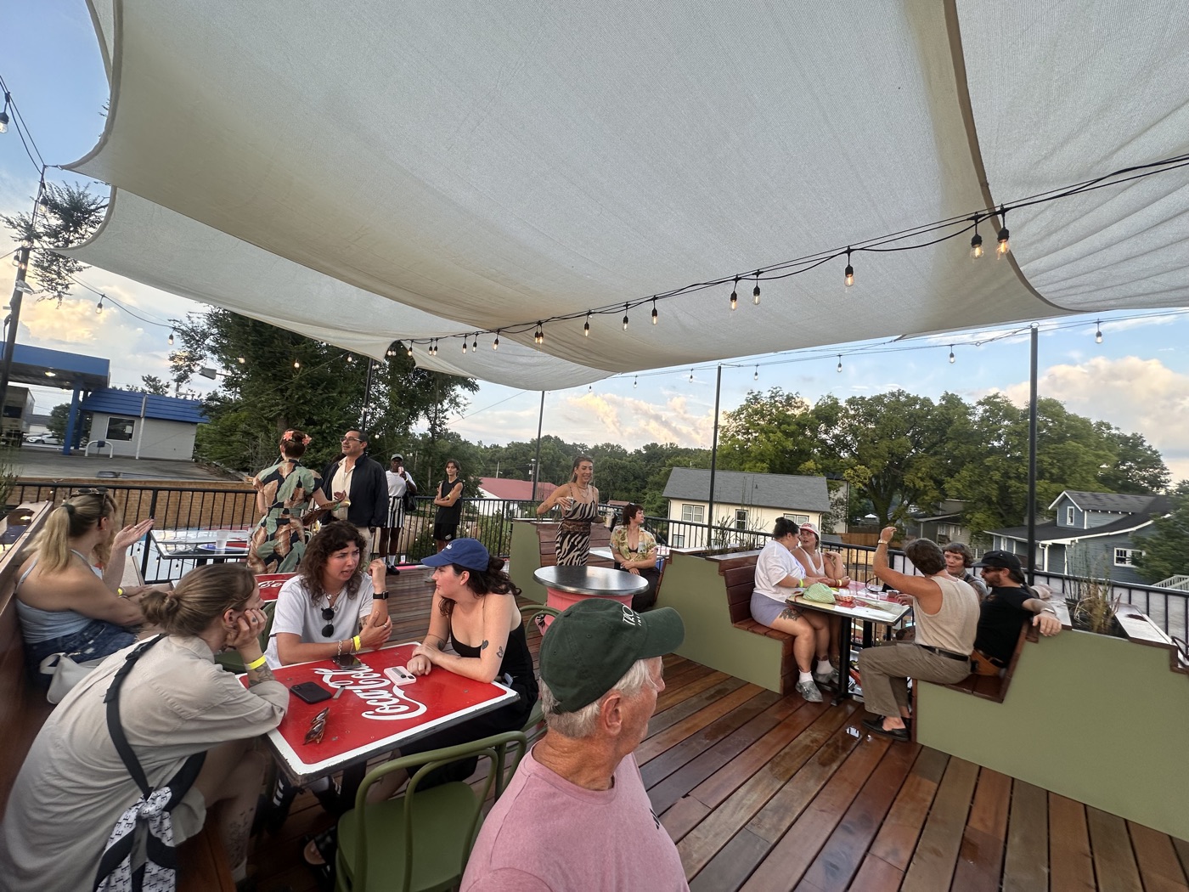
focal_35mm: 14
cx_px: 594
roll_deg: -5.6
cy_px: 446
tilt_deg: +4.6
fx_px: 481
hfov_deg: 102.1
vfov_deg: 85.7
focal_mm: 2.22
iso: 40
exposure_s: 1/214
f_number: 2.2
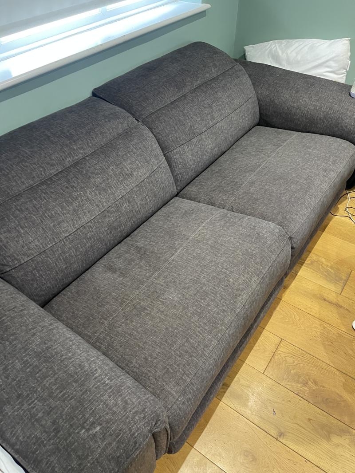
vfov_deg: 69.4
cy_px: 236
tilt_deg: -45.1
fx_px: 342
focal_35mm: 25
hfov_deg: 54.9
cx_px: 178
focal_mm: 5.1
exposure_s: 1/59
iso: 400
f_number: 1.6
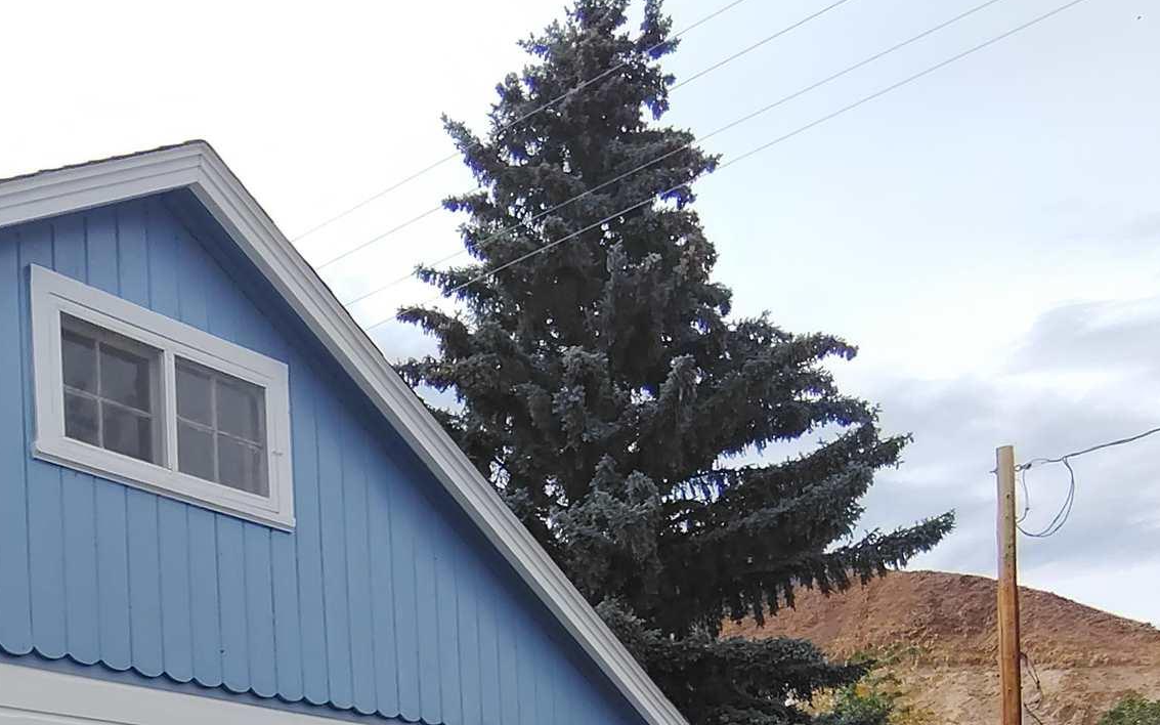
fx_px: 1454
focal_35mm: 46
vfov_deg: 23.8
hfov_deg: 39.9
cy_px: 1004
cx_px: 91
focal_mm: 2.13
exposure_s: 1/1096
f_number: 2.2
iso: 100
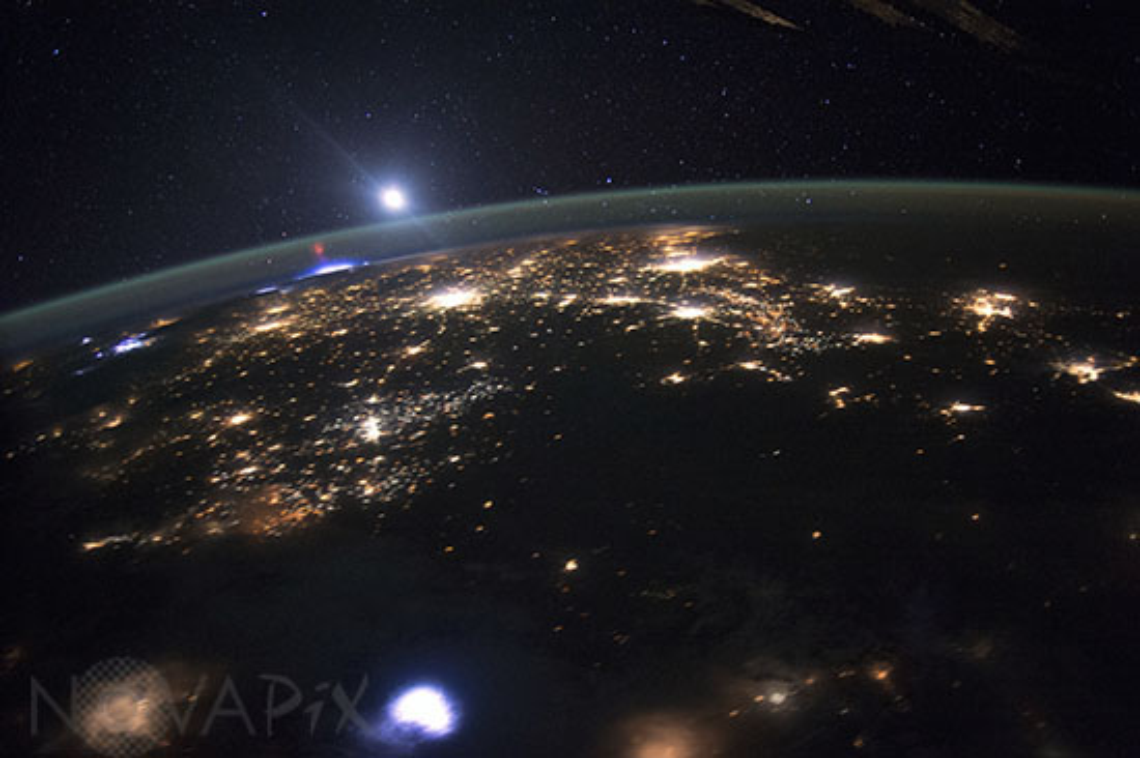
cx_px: 570
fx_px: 886
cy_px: 379
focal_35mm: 28
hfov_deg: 65.5
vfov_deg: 46.3
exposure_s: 1/1.67
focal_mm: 28
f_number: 1.4
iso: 8000
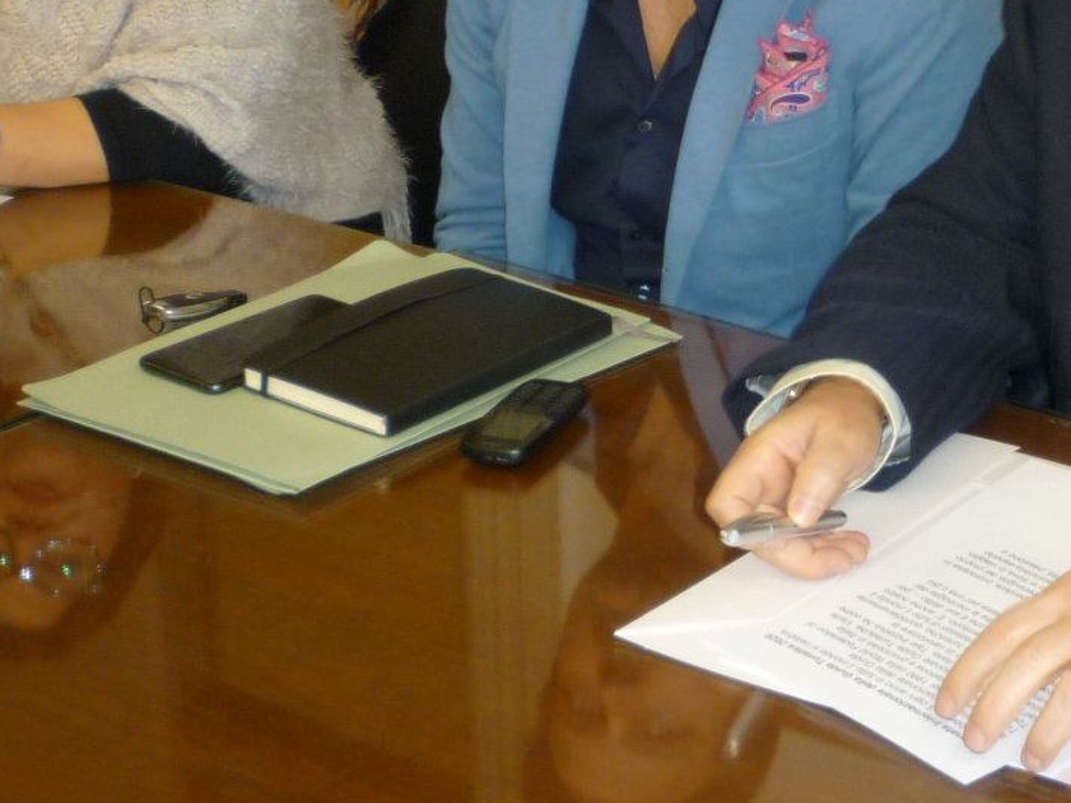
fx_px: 2598
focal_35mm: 84
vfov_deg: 17.3
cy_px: 103
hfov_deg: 22.3
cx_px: 1101
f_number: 3.3
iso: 125
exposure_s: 1/30
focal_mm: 5.2
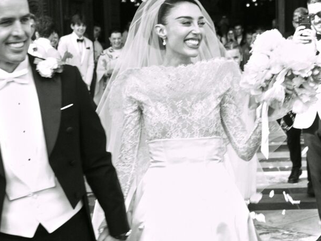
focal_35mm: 94
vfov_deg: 15.7
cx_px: 143
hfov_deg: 20.9
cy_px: 116
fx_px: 872
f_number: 10
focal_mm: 100
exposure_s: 1/125
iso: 5000
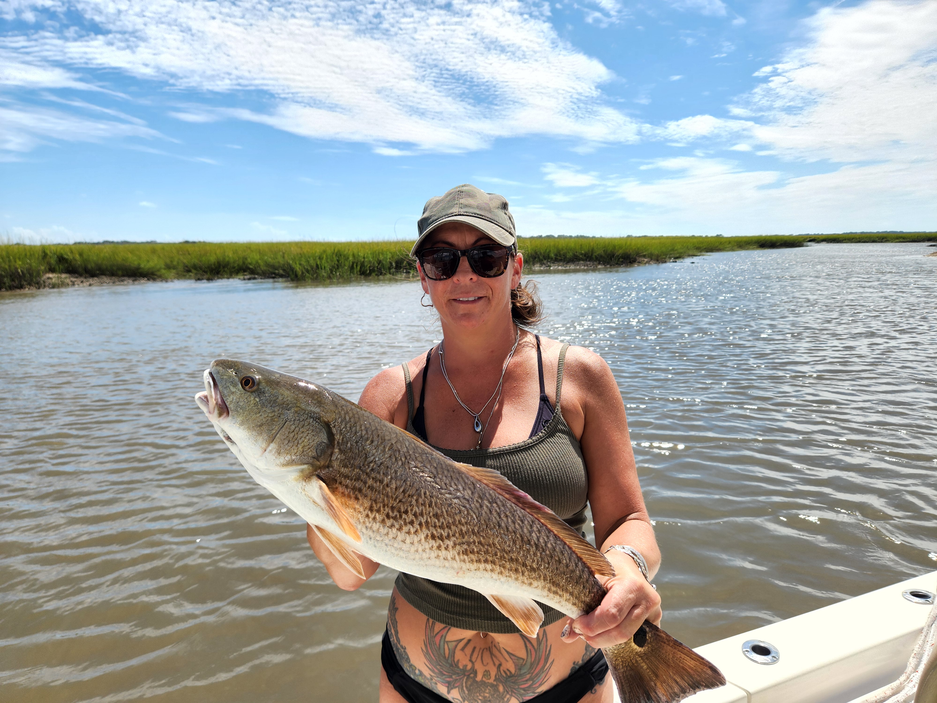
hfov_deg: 73.9
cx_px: 468
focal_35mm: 23
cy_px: 352
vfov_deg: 58.9
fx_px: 623
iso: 20
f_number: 1.8
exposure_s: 1/1186
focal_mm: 5.4
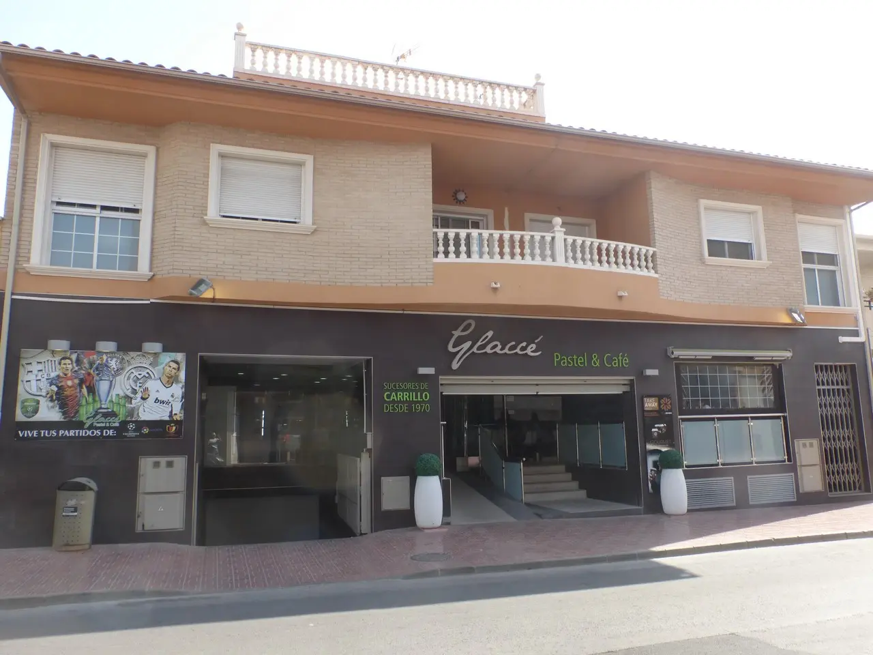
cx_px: 436
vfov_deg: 54.9
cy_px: 328
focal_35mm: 25
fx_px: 630
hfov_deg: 69.4
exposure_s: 1/250
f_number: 4
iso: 100
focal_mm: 4.3
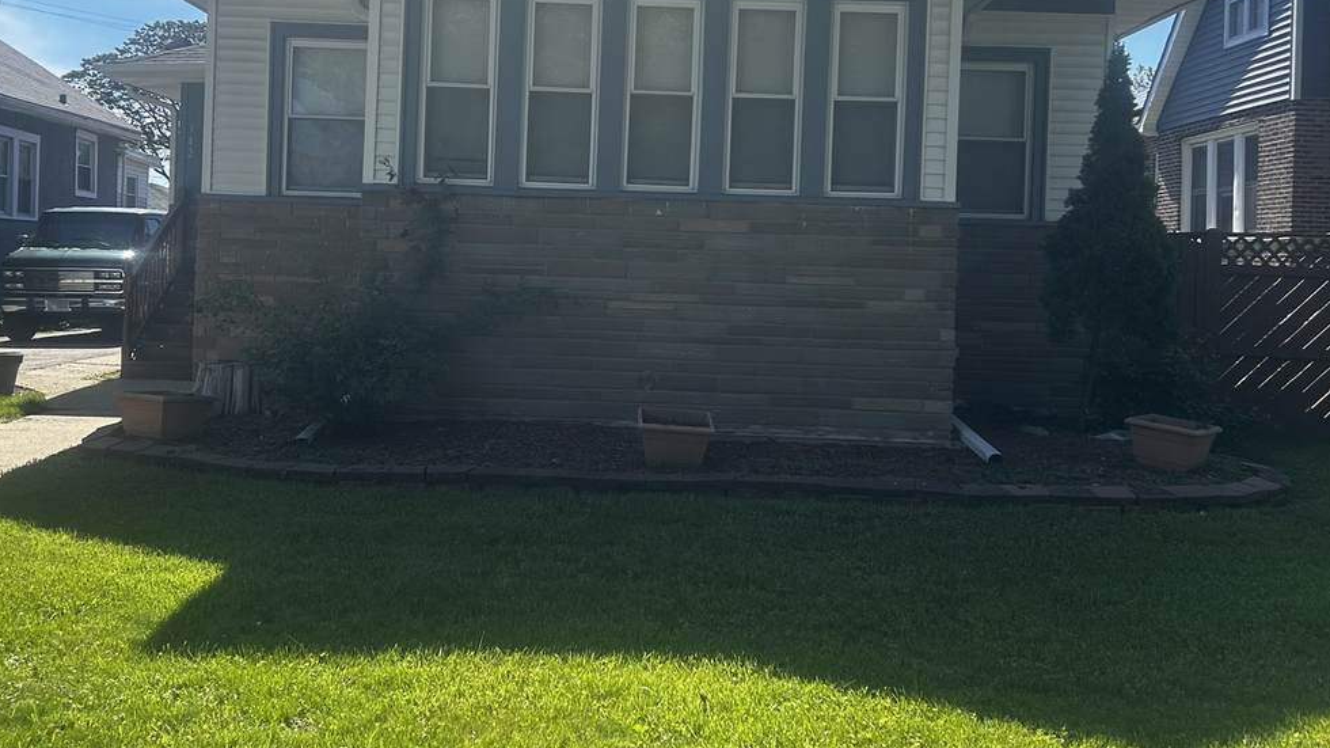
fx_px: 1305
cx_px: 623
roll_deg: -1.9
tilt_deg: -0.6
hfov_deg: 54.0
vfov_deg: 31.7
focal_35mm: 37
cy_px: 251
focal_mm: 5.7
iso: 50
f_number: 1.5
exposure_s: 1/2165
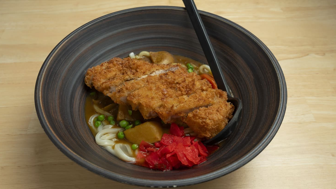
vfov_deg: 33.7
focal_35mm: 35
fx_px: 312
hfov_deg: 56.6
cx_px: 164
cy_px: 97
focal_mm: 32.5
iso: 200
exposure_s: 1/100
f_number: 9
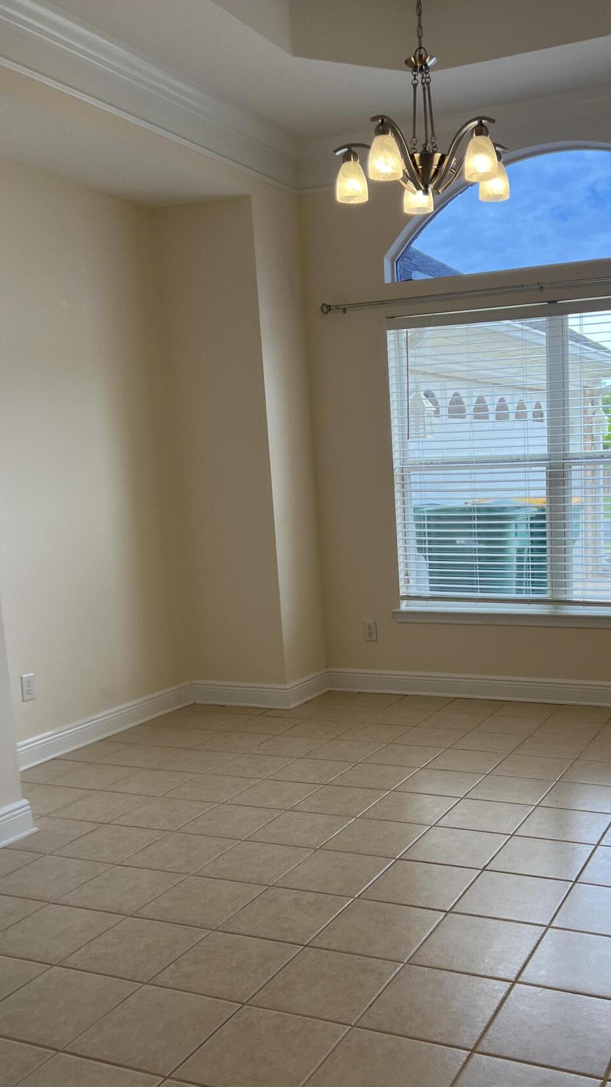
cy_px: 602
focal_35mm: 34
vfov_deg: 57.9
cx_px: 434
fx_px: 979
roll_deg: +2.5
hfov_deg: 34.1
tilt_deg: -10.1
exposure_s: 1/443
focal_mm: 5.7
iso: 50
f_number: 1.5
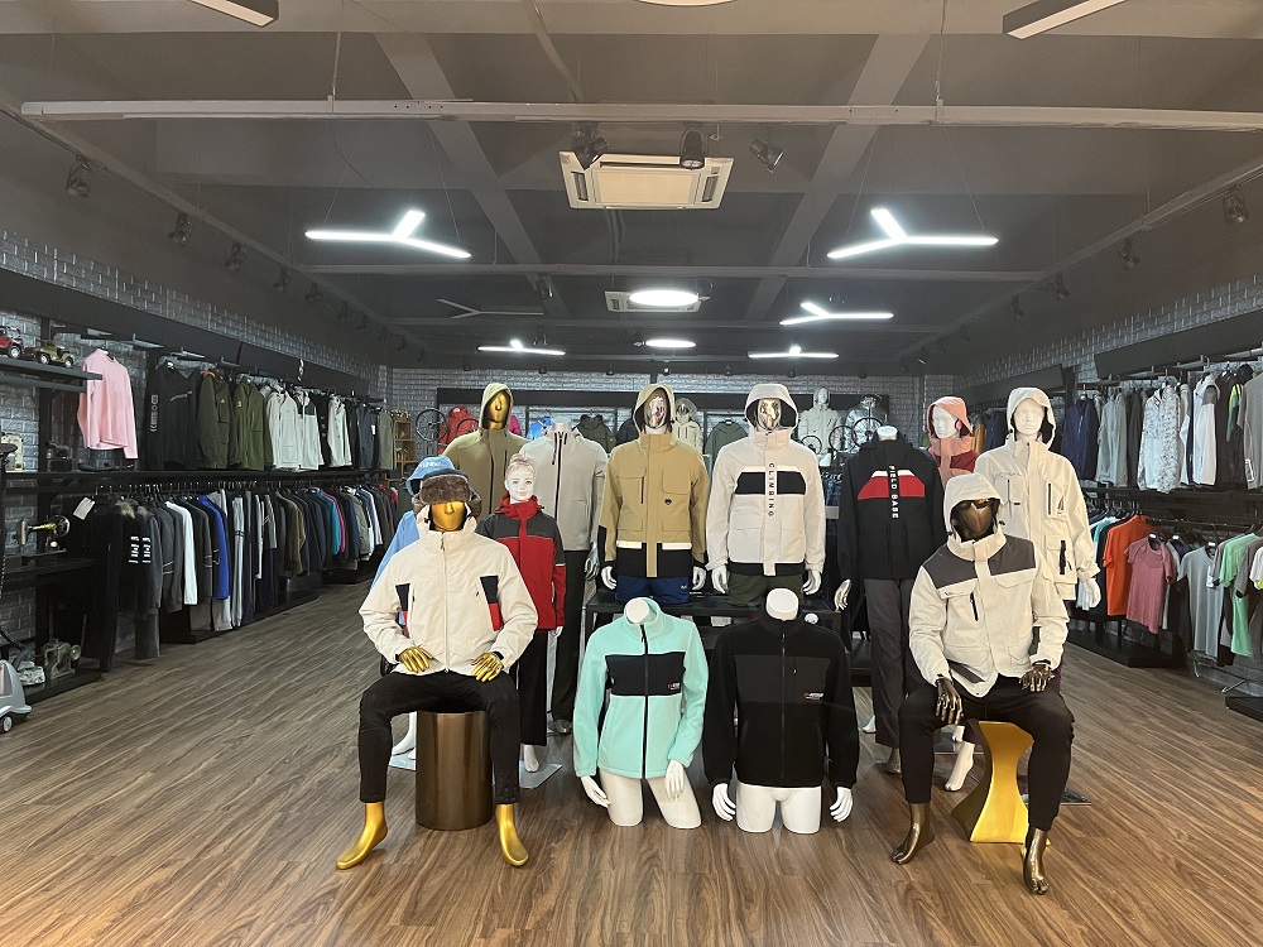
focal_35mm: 26
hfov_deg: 67.3
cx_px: 632
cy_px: 474
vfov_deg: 53.1
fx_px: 949
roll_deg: -1.3
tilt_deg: +0.1
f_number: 1.6
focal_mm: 5.1
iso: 320
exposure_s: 1/50
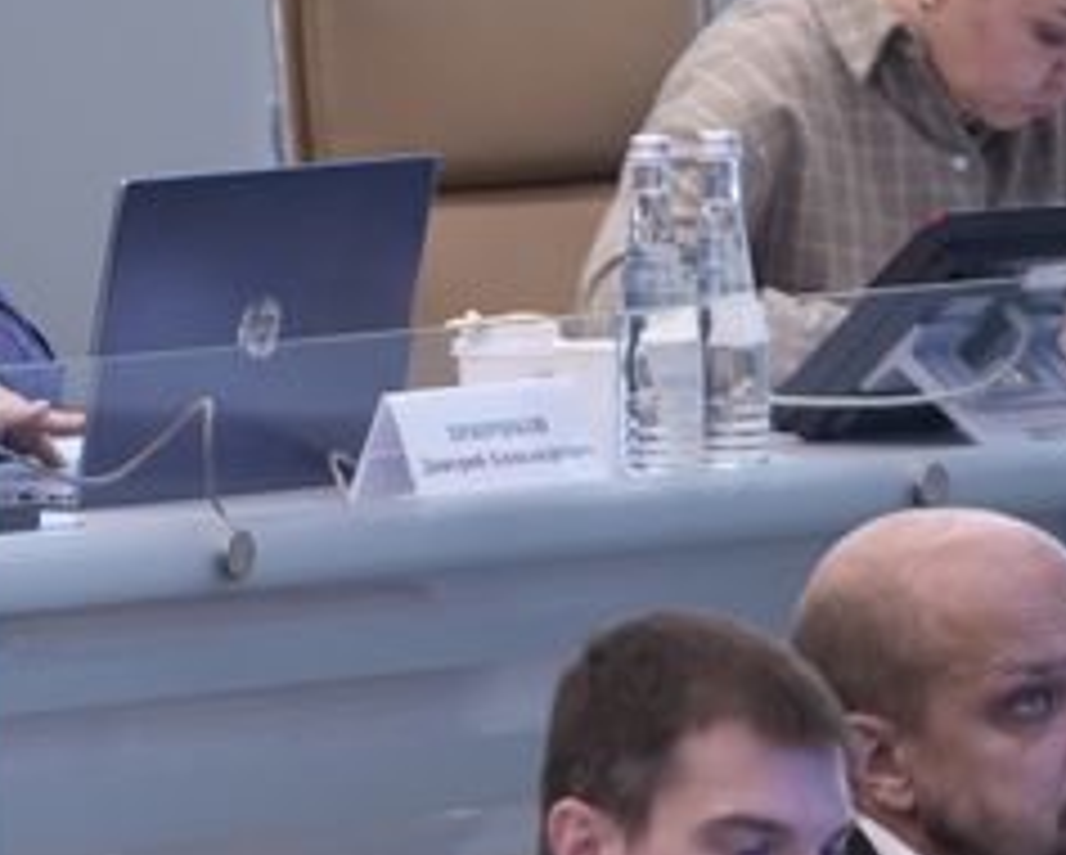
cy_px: 284
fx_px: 26176
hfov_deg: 2.3
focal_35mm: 829
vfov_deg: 1.9
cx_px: -430
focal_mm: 200
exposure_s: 1/160
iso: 1250
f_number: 2.8
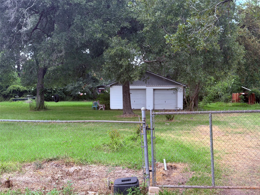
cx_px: 130
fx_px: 361
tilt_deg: +0.7
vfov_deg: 30.3
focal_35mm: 48
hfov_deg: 39.7
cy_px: 98
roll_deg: -0.3
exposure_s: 1/527
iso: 80
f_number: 1.78
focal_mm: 6.76
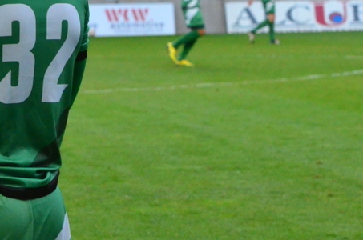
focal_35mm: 278
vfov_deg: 4.9
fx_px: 2797
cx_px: -4
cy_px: 52
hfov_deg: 7.4
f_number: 5.6
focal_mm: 70
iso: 3200
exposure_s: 1/800
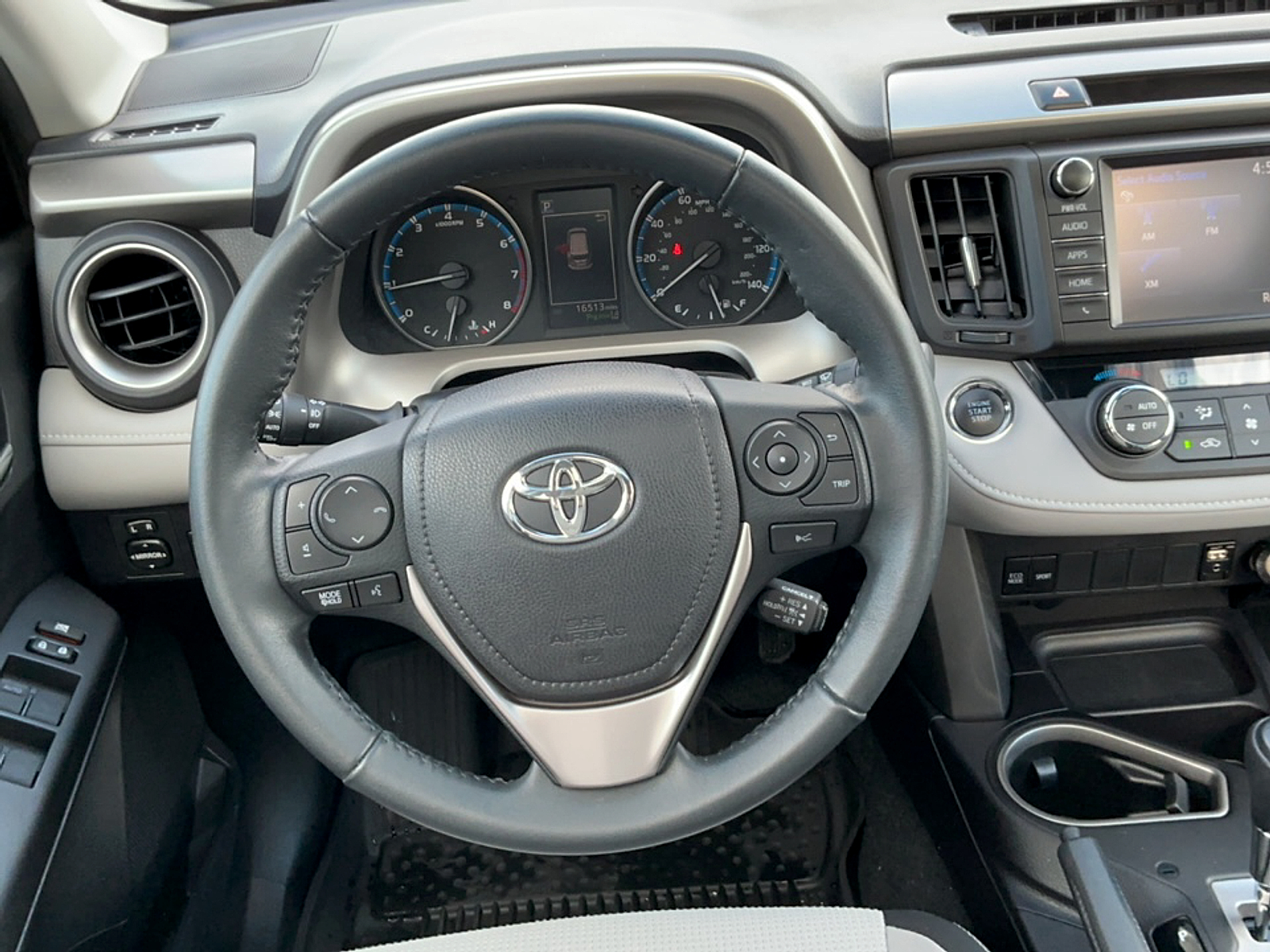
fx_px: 1101
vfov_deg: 46.8
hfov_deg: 60.0
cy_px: 476
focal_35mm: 30
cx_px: 635
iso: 50
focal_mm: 3
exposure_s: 1/60
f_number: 1.8
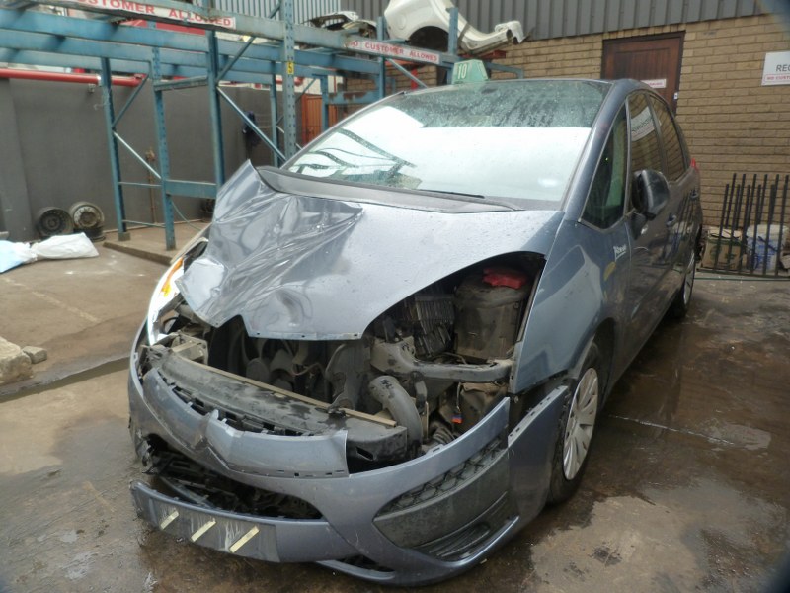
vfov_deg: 54.9
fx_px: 571
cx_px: 395
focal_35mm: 25
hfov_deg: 69.4
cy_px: 296
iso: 125
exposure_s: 1/100
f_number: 2.8
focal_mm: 4.5
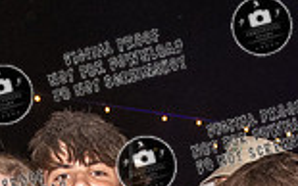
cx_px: 185
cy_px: 261
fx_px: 772
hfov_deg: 21.8
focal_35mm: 95
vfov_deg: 13.2
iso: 1000
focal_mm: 17
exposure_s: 1/640
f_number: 3.5
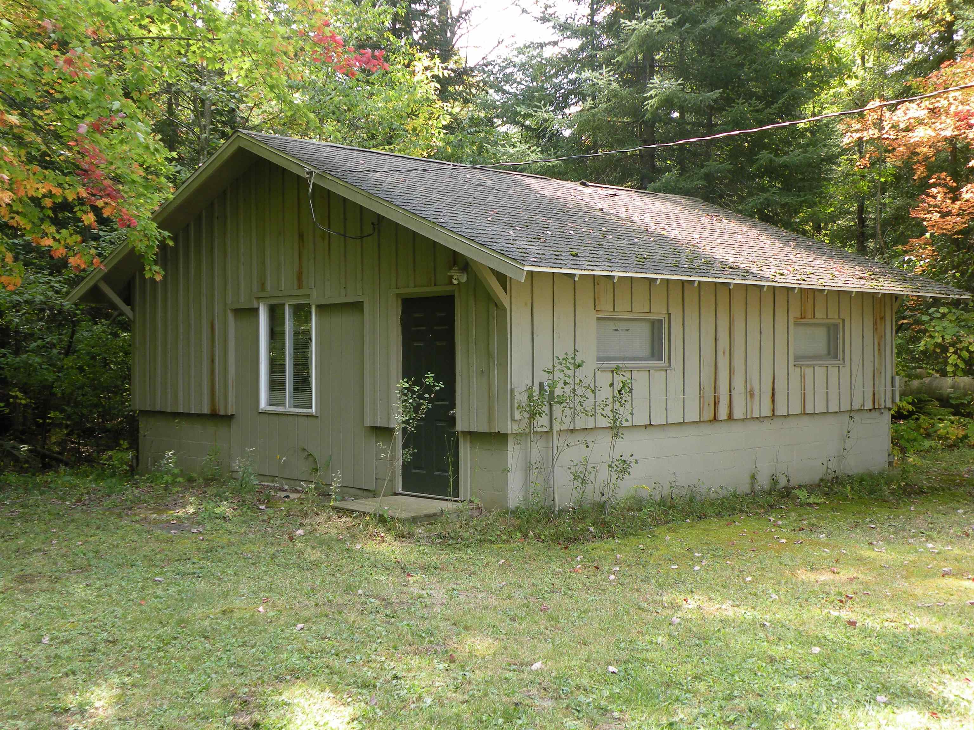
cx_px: 487
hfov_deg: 44.8
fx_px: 1182
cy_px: 365
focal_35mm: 42
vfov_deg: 34.3
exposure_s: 1/96.3
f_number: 3.5
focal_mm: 7.4
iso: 64
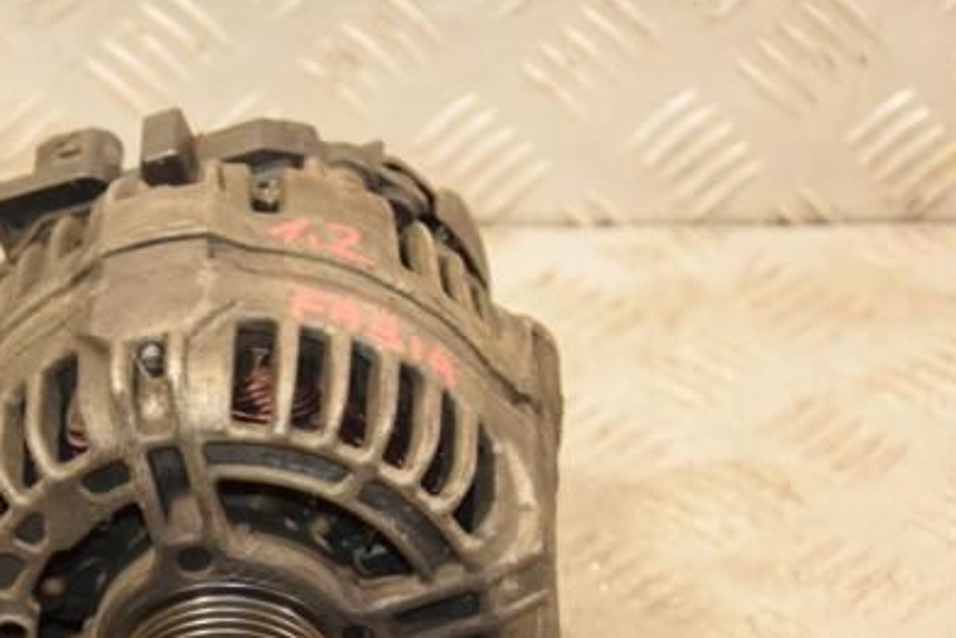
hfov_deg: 13.6
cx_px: 275
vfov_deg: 9.1
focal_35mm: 151
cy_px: 472
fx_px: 4010
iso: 800
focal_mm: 66
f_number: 5.3
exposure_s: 1/80
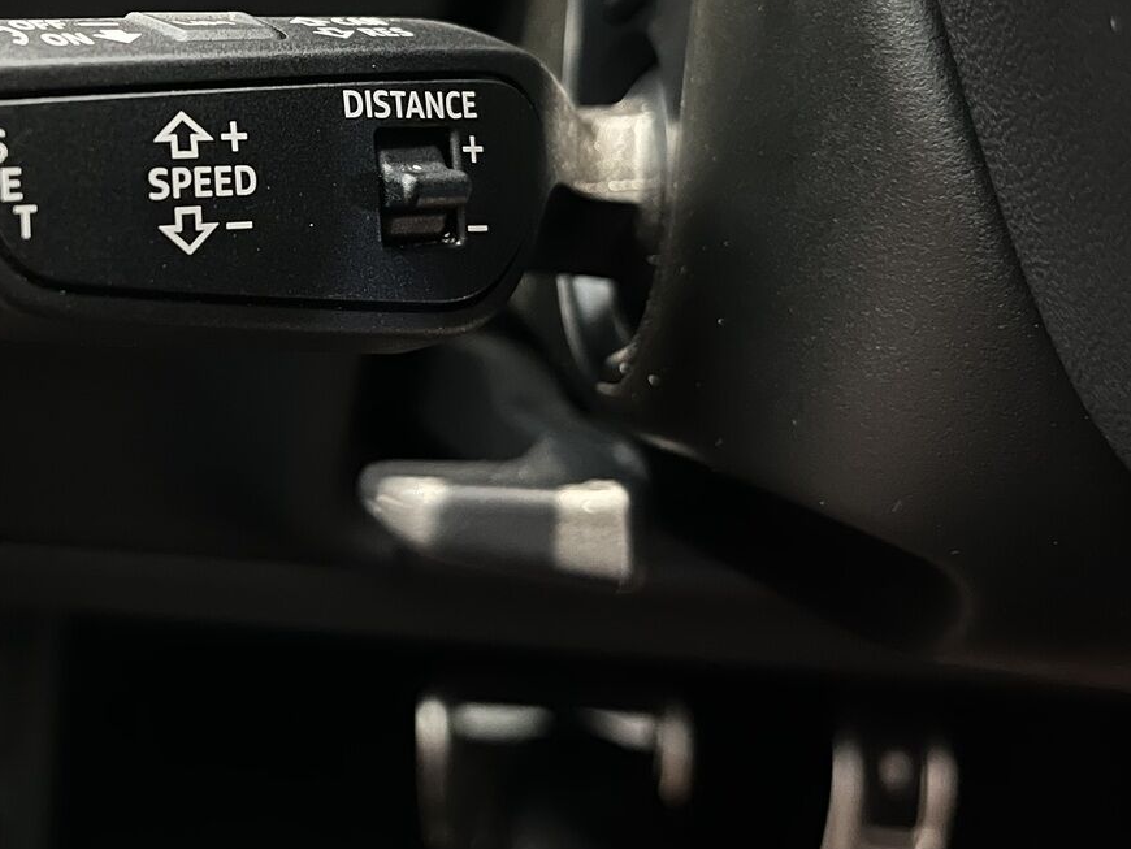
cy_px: 203
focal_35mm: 51
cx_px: 202
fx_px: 1667
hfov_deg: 36.0
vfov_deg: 28.1
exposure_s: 1/17
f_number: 1.6
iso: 1600
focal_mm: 5.1
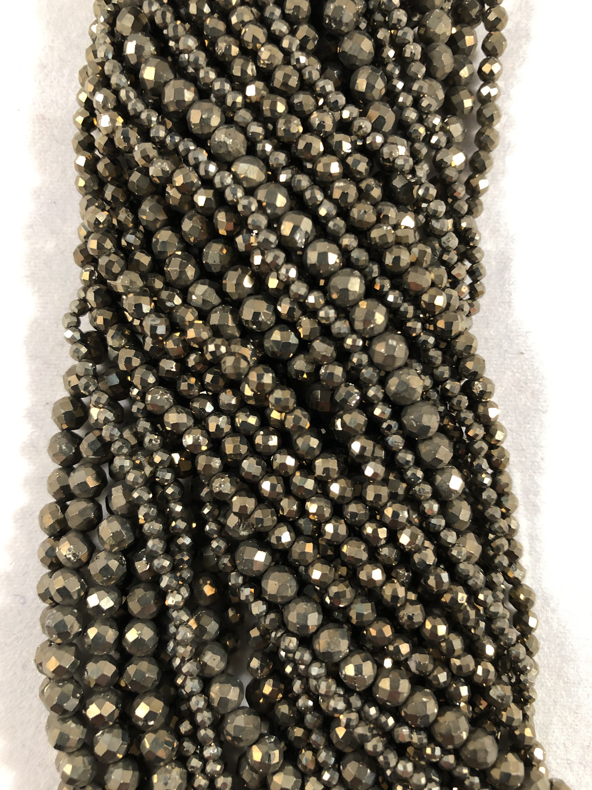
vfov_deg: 63.4
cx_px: 296
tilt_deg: -85.5
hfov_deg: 49.7
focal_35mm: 28
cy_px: 395
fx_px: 638
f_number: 1.8
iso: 80
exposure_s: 1/17
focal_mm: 3.99
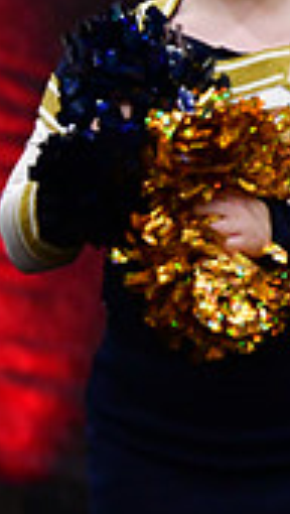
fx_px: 14584
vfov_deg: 2.0
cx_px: -501
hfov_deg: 1.1
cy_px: 165
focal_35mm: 1070
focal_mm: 200
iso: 4000
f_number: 2.8
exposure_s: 1/800
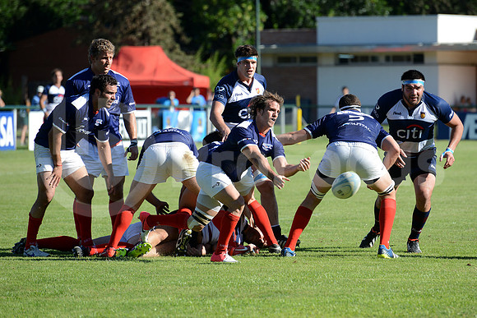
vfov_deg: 5.7
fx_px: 3181
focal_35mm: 240
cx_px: 238
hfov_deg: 8.6
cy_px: 159
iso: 320
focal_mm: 240
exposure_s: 1/800
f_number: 5.3
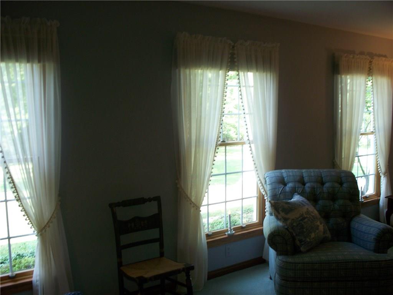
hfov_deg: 51.4
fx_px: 409
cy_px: 148
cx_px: 196
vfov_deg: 39.7
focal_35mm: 36
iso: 160
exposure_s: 1/60
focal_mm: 7.54
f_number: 2.8
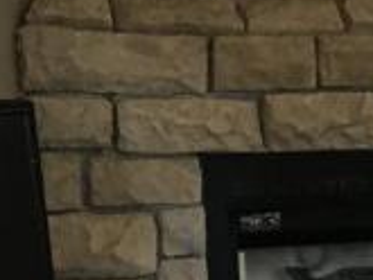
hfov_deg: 9.7
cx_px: 897
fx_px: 1941
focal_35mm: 180
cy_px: 325
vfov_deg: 8.2
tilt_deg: -7.2
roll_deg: +0.7
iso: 80
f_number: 2.2
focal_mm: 4.15
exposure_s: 1/30
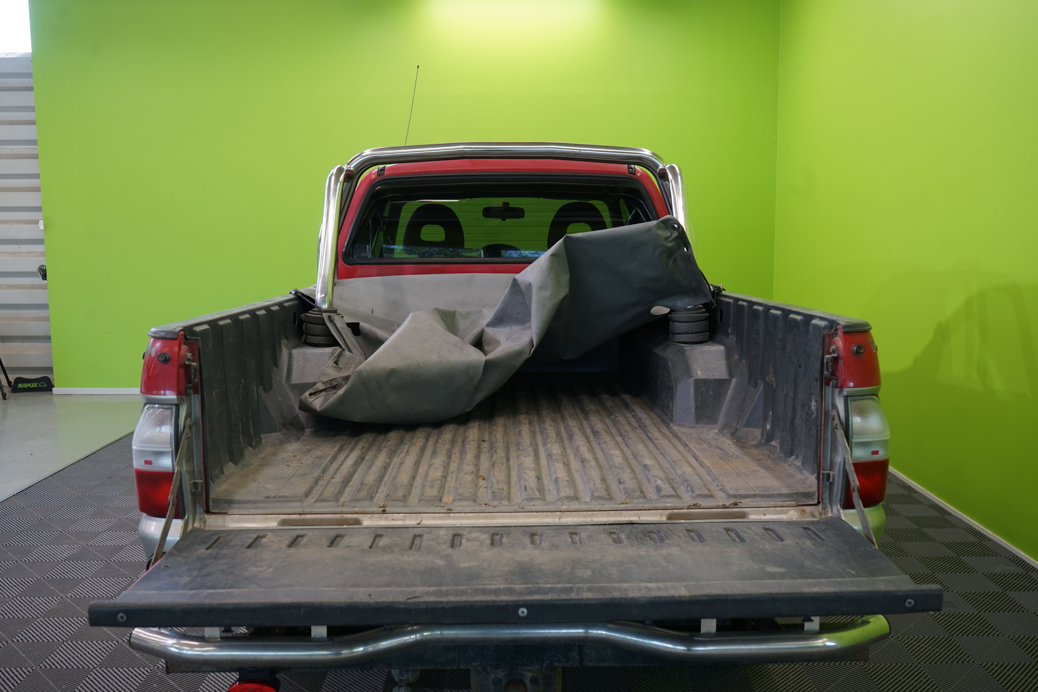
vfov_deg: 42.3
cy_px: 346
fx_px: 894
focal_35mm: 31
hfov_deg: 60.3
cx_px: 519
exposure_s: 1/40
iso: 500
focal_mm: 31
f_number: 6.3
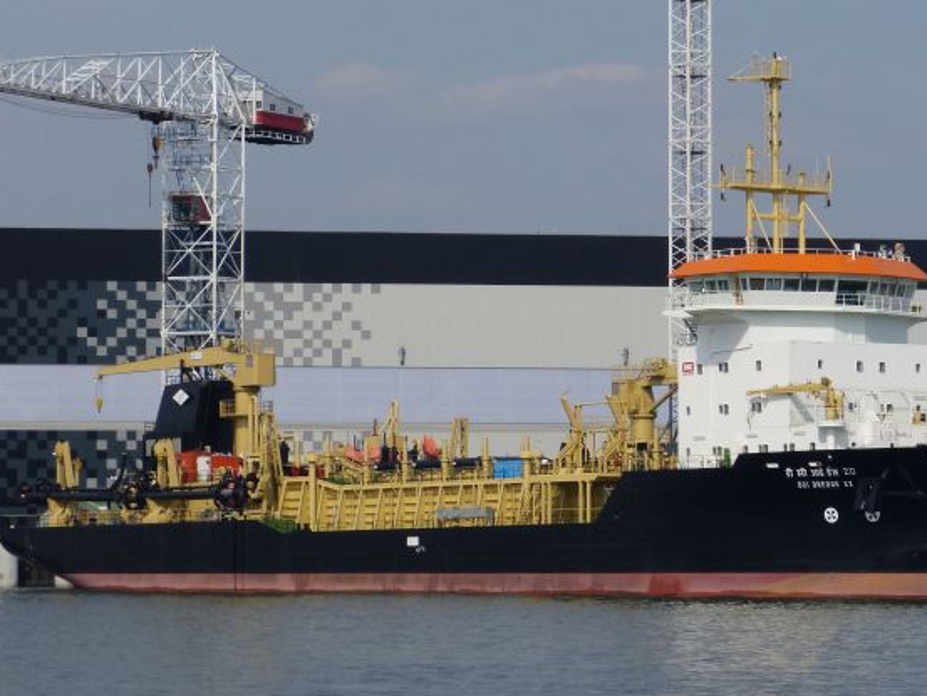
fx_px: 5384
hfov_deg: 9.8
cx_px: 585
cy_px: 364
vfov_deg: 7.4
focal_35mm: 201
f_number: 4
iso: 100
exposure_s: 1/1600
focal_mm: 25
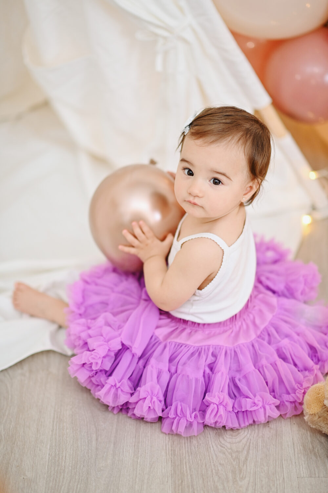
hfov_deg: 16.1
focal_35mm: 85
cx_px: 164
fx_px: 1162
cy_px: 246
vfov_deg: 23.9
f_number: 1.4
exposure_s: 1/250
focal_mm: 85
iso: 500
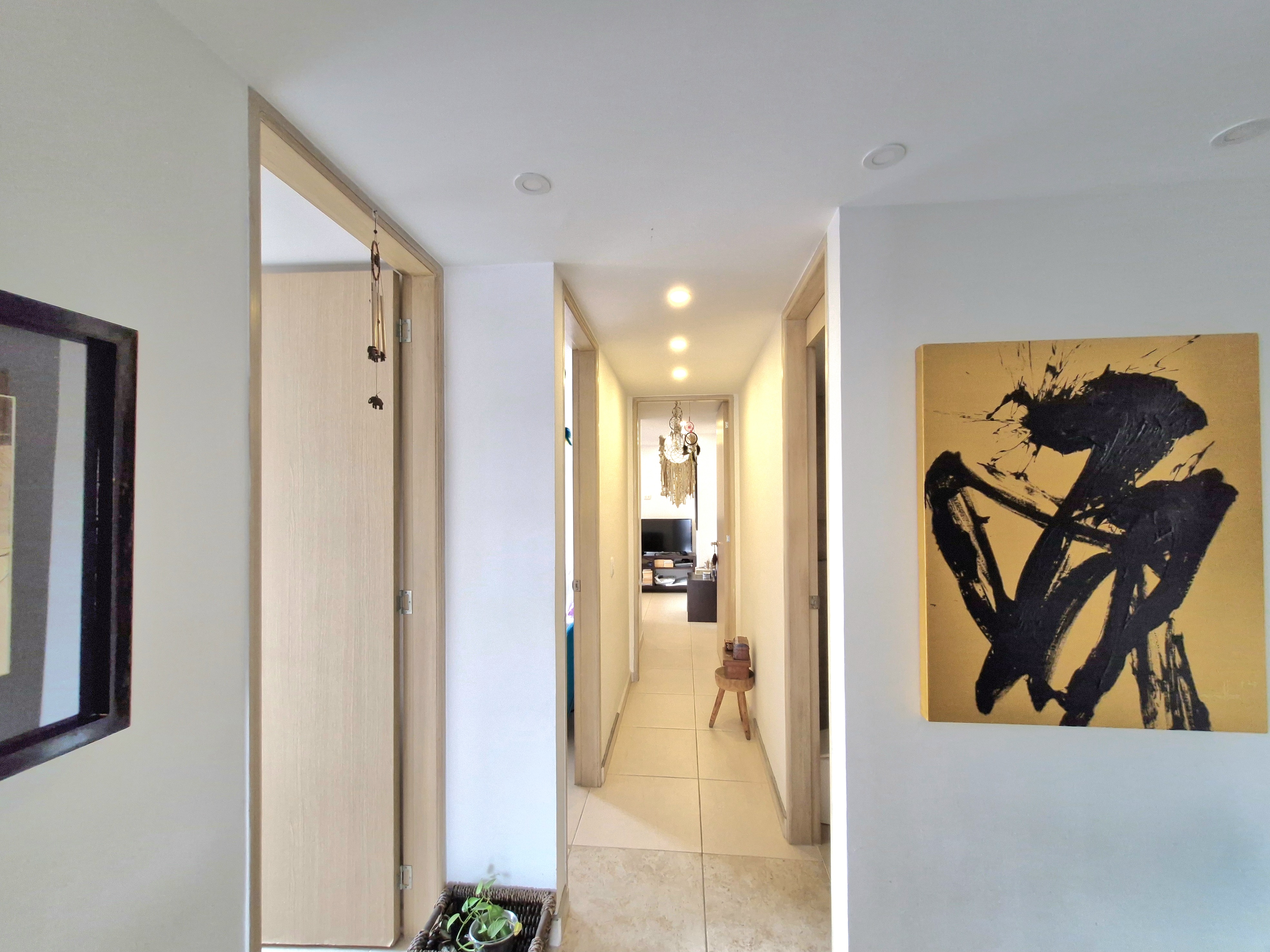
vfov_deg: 89.9
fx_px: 477
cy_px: 476
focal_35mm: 13
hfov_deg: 106.2
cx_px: 635
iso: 320
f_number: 2.2
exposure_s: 1/40
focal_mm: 1.74
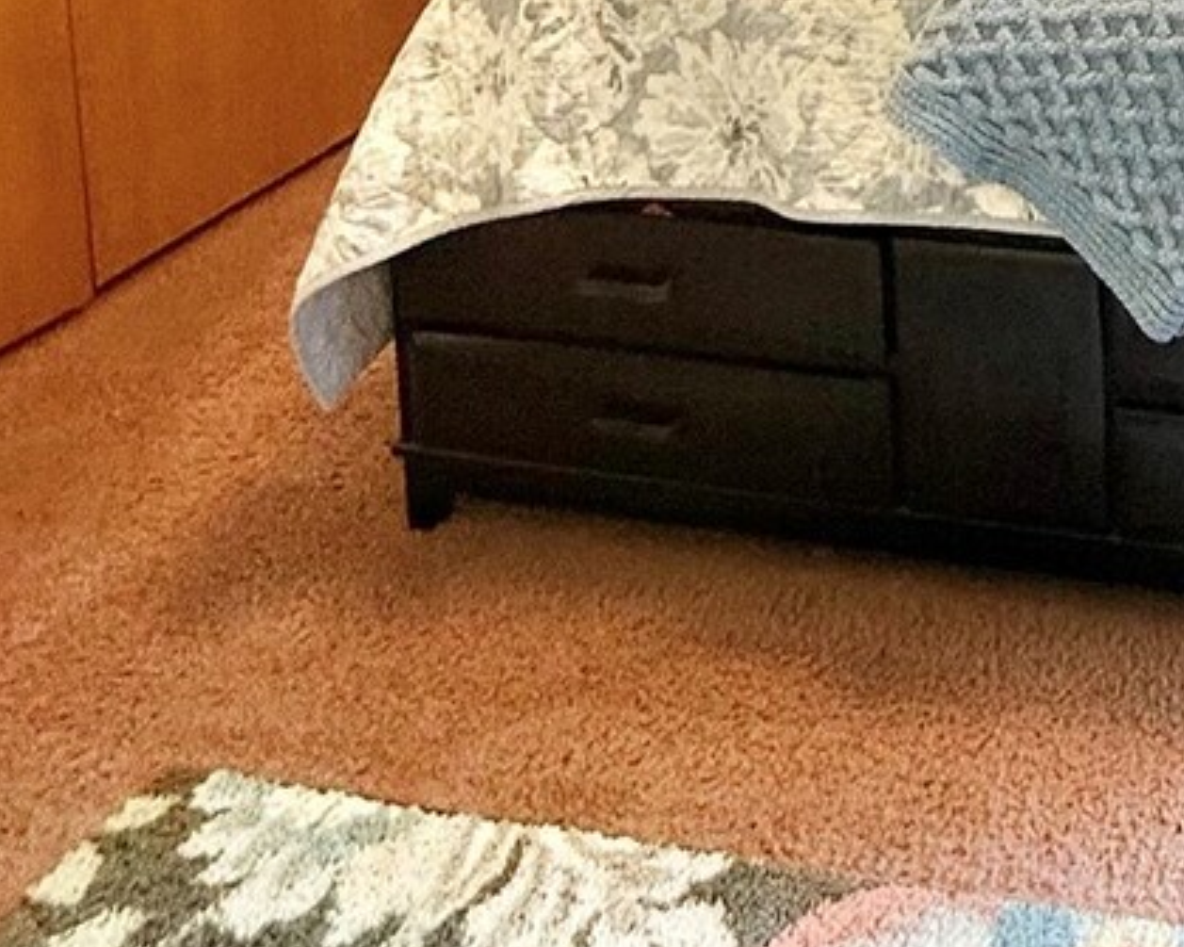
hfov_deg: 32.8
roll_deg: +0.5
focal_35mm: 47
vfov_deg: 24.6
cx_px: 1407
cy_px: -486
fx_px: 1647
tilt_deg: -3.6
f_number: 2.2
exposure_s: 1/60
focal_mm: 2.22
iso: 200
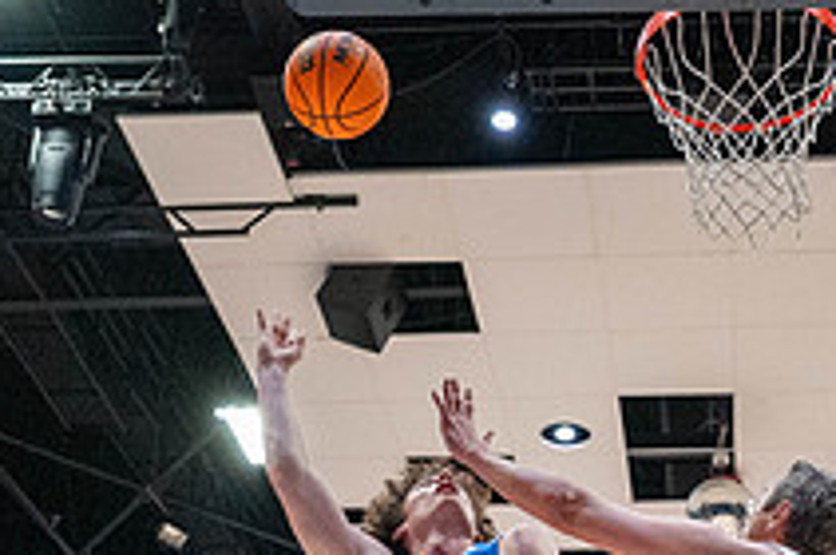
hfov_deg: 27.2
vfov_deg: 18.0
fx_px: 1693
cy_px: 589
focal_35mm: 73
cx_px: 658
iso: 8000
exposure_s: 1/1000
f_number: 2.8
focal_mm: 26.5
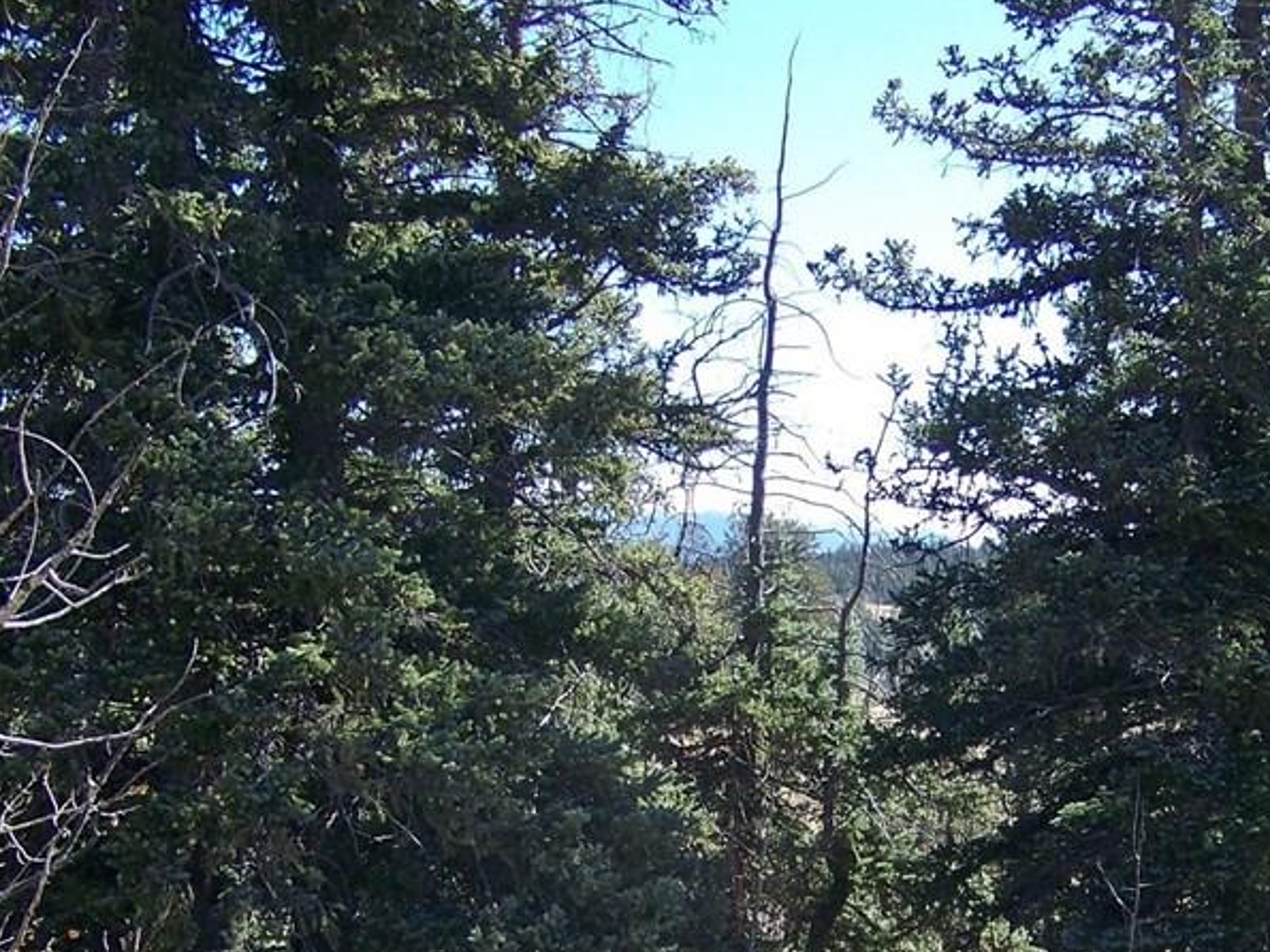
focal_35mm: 74
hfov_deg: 26.1
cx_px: 918
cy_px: 796
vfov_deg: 19.6
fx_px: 2714
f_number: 2.8
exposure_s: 1/250
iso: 64
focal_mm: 6.75
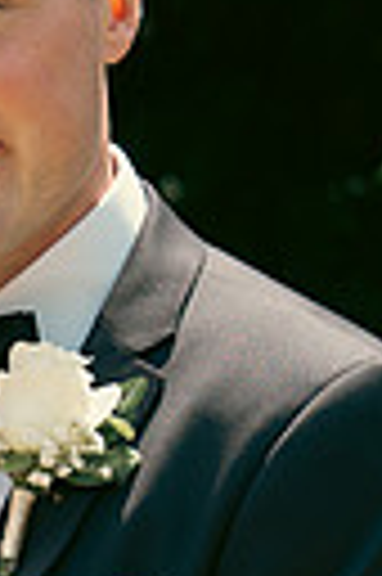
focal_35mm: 225
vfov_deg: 9.1
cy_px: 608
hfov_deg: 6.0
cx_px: -148
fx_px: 3591
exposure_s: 1/1600
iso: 400
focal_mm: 43
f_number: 3.5
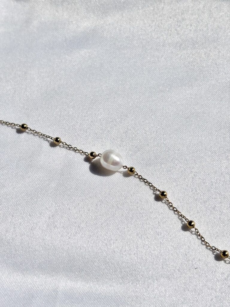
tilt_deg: -62.6
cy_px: 154
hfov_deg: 28.0
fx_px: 461
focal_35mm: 52
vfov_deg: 36.8
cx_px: 115
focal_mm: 5.96
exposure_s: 1/14493
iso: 25
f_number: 1.6
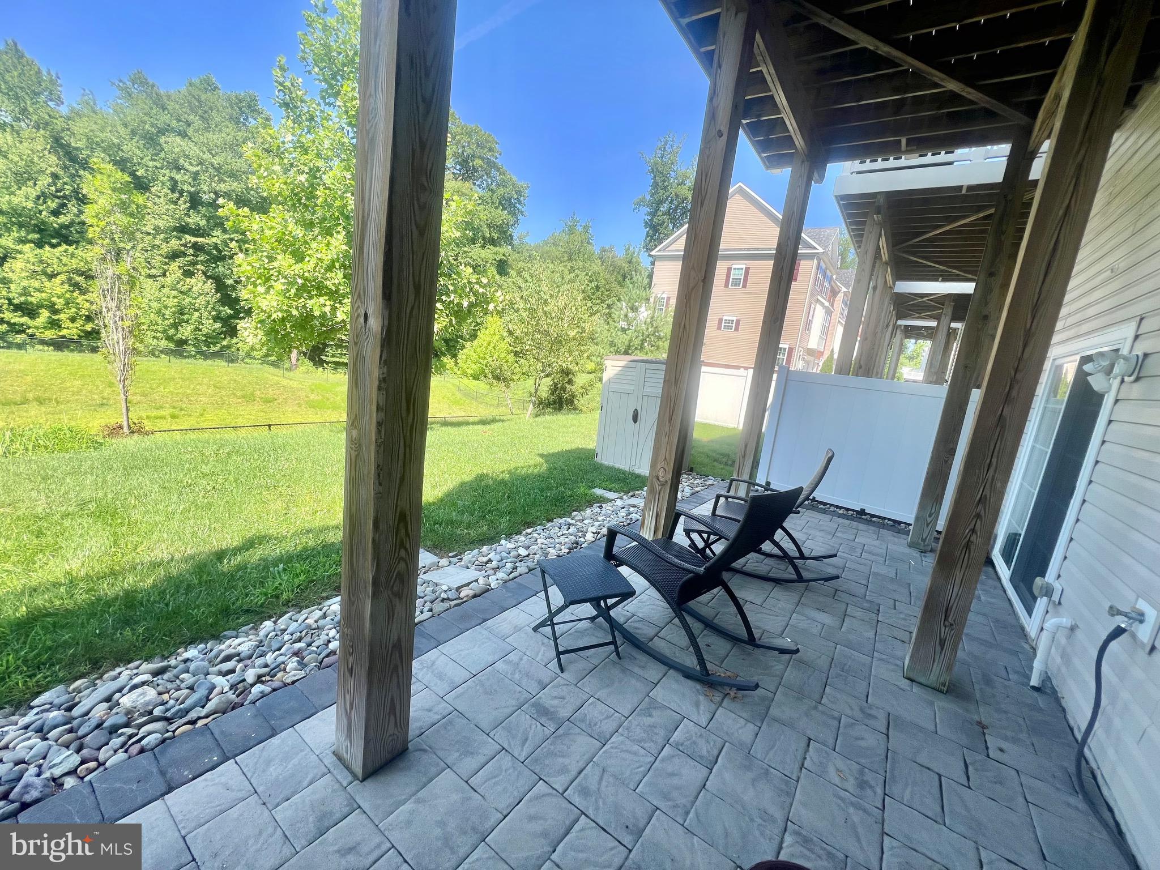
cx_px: 580
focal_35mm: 13
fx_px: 436
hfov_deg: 106.2
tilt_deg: -9.6
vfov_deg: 89.9
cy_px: 435
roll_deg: -7.4
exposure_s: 1/506
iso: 32
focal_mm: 1.57
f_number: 1.8
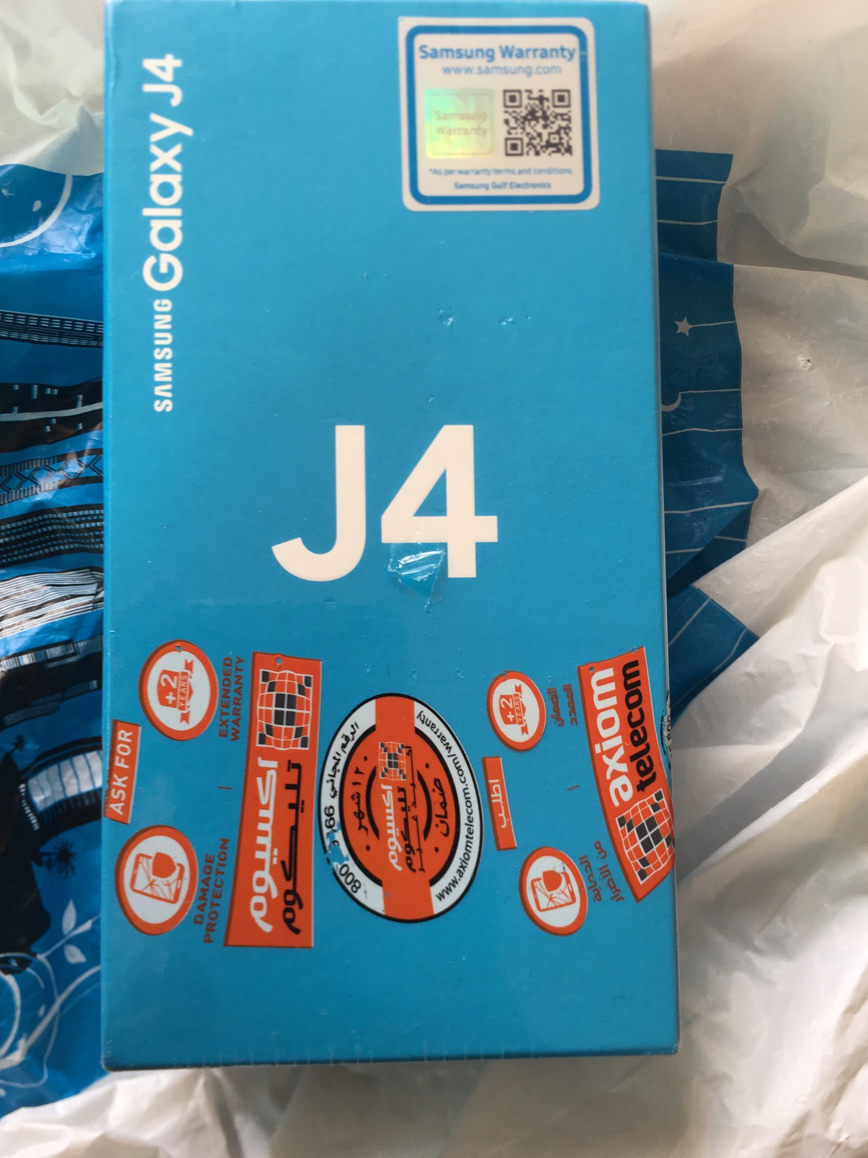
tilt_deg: -83.1
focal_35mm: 31
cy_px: 560
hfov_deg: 45.4
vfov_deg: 58.3
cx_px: 420
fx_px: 1036
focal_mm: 4.15
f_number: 2.2
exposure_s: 1/50
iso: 25
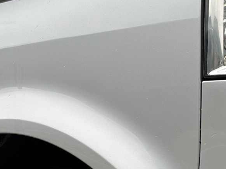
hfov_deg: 22.6
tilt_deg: -3.9
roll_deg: +1.3
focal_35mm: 83
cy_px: 196
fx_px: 542
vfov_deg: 17.1
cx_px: 0
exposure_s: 1/241
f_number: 1.78
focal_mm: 6.86
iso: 64
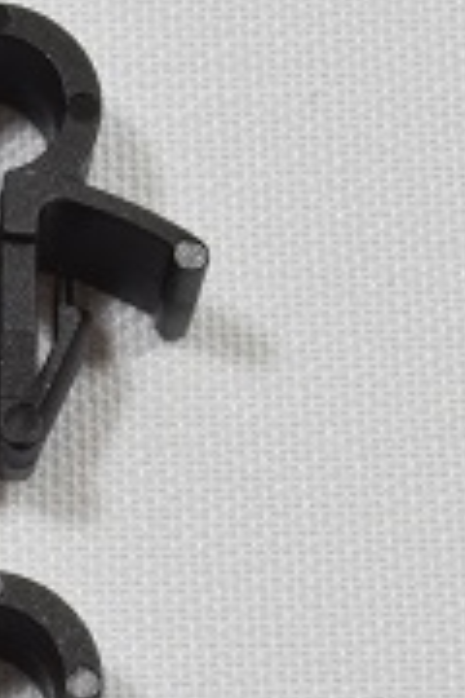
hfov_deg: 4.9
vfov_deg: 7.5
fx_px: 5341
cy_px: 605
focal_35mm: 276
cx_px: -577
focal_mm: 55
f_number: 32
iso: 100
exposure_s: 2
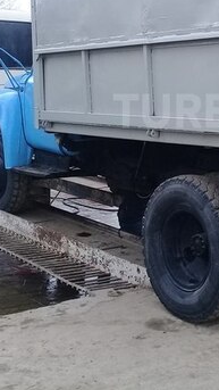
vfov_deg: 31.9
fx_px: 671
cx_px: 229
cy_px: 111
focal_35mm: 65
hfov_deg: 18.0
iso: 50
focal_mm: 3.3
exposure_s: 1/370
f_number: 2.2
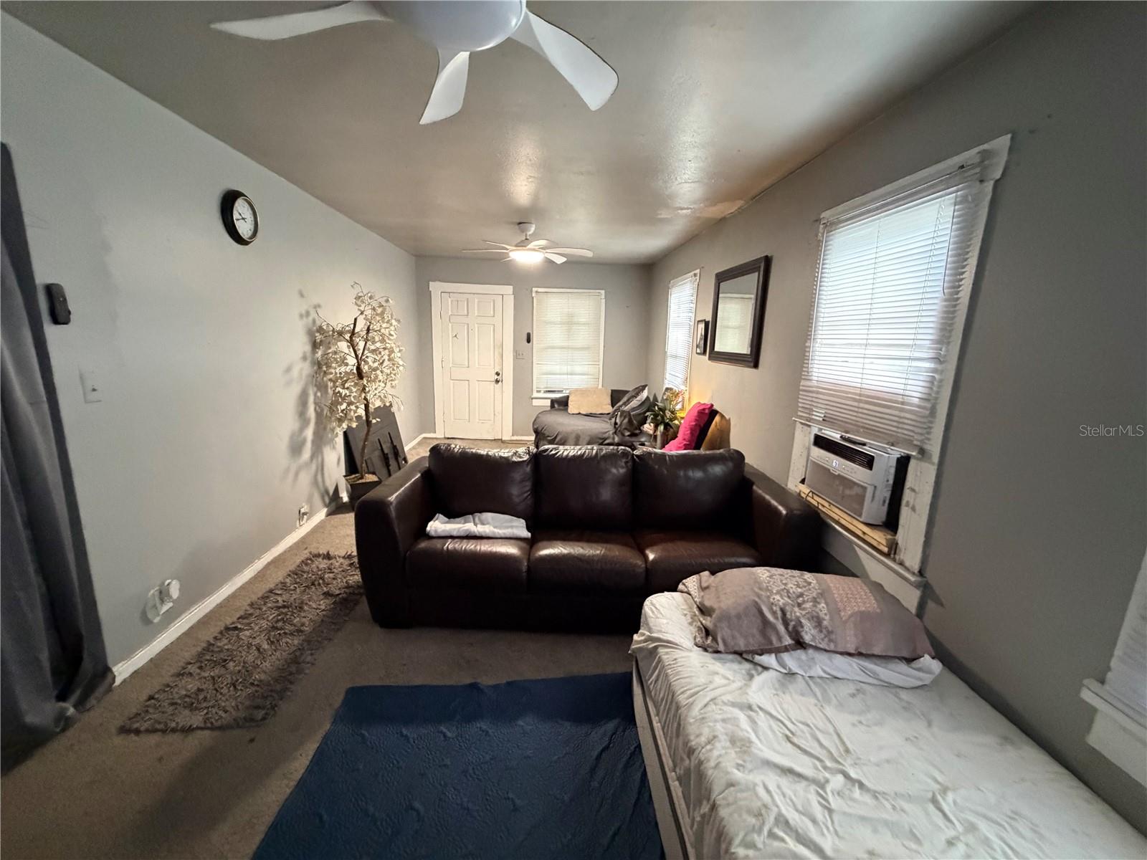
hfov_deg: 102.1
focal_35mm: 14
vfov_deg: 85.7
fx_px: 464
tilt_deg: -12.5
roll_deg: -0.7
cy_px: 430
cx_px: 574
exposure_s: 1/60
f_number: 2.2
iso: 1000
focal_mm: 2.22
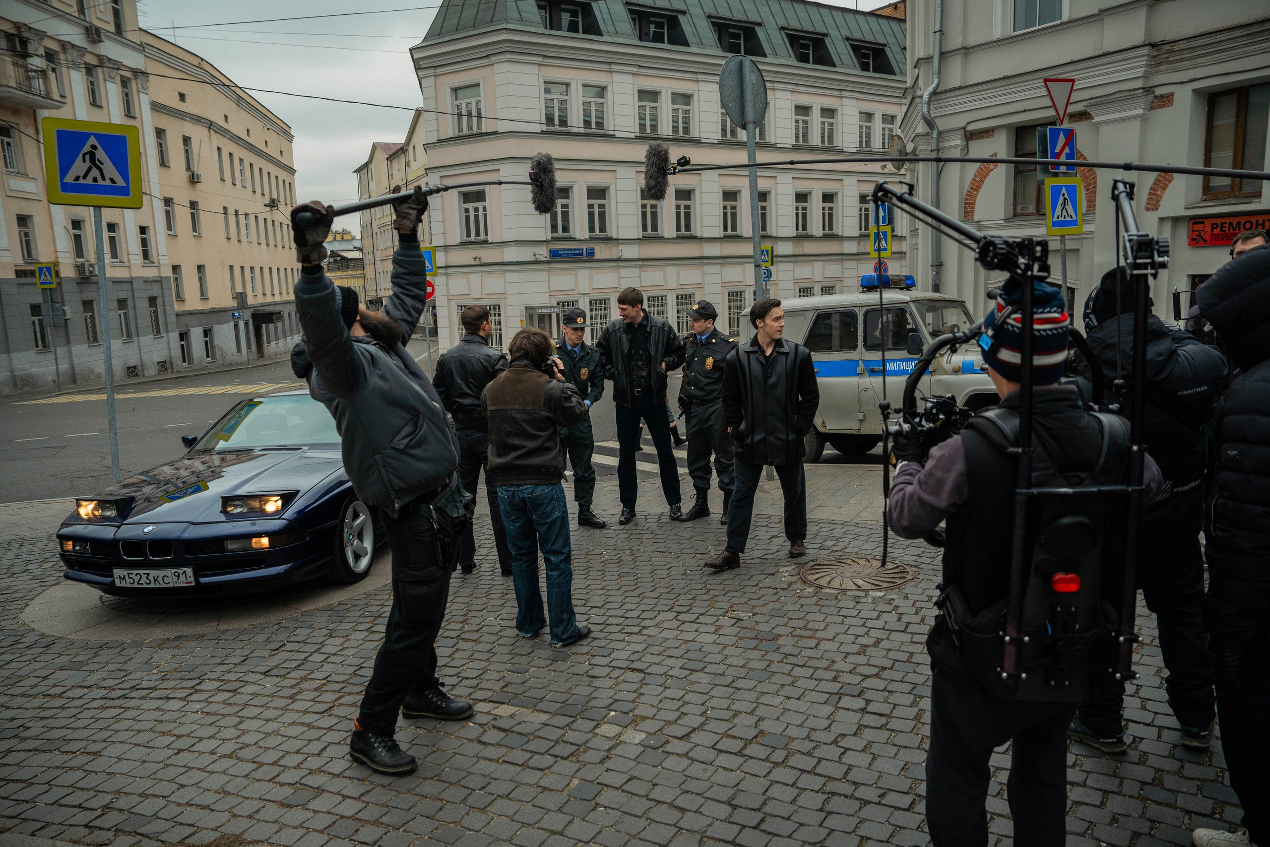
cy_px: 424
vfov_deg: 53.1
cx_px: 635
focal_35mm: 24
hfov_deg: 73.7
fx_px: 847
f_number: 3.2
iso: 640
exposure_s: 1/250
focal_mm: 24
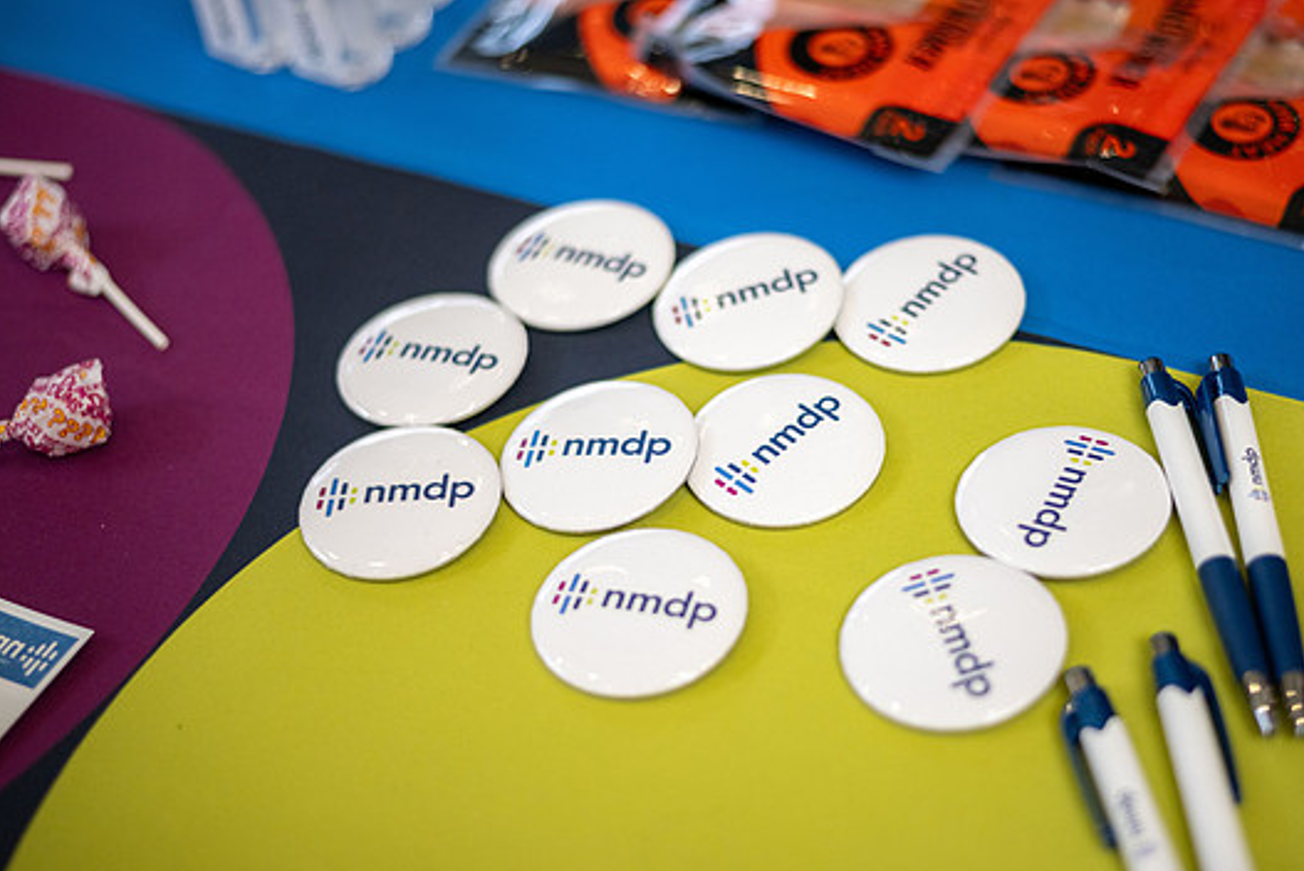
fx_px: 1993
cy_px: 457
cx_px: 715
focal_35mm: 55
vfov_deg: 24.6
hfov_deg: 36.2
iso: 1000
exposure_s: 1/2000
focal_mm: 50
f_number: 2
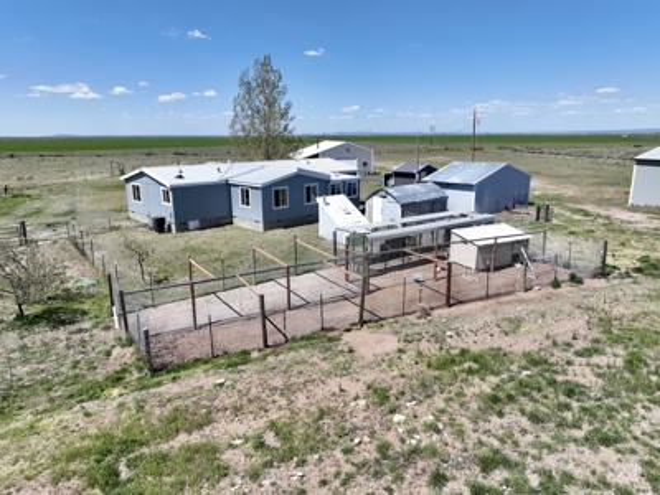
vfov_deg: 56.8
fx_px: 458
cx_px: 330
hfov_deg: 71.6
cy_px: 248
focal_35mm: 24
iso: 100
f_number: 2.8
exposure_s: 1/1600
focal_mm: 12.29
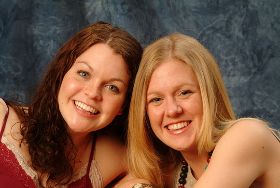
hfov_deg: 10.3
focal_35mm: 200
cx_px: 140
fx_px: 1553
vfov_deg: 6.9
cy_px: 94
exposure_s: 1/125
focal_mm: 133
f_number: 13
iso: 400
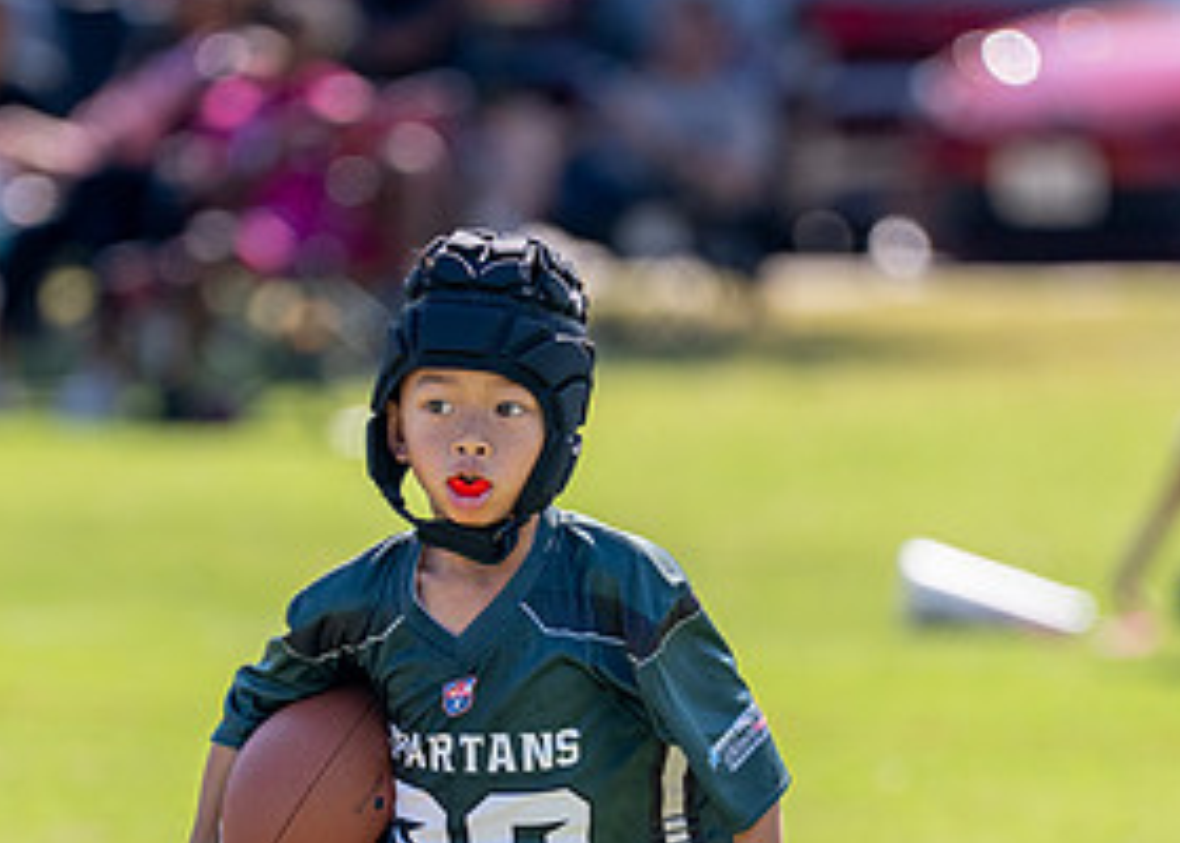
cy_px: 706
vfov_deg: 2.5
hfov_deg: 3.4
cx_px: 477
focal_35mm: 586
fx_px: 19639
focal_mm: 200
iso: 200
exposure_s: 1/2500
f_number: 2.8
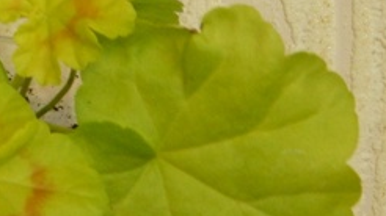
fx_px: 1933
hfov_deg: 11.1
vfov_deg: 6.4
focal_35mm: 189
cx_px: -121
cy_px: 59
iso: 400
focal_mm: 10.9
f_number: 4
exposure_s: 1/25
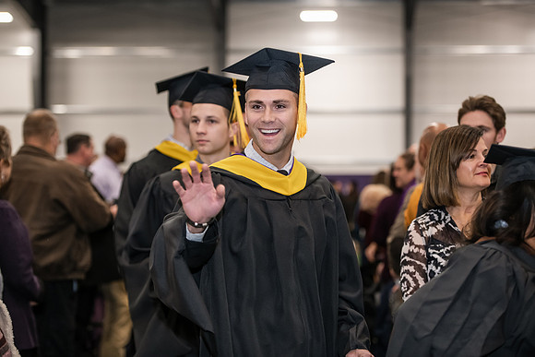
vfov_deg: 14.9
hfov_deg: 22.1
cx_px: 268
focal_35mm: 92
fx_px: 1367
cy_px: 178
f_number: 3.2
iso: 2000
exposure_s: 1/200
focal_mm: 92
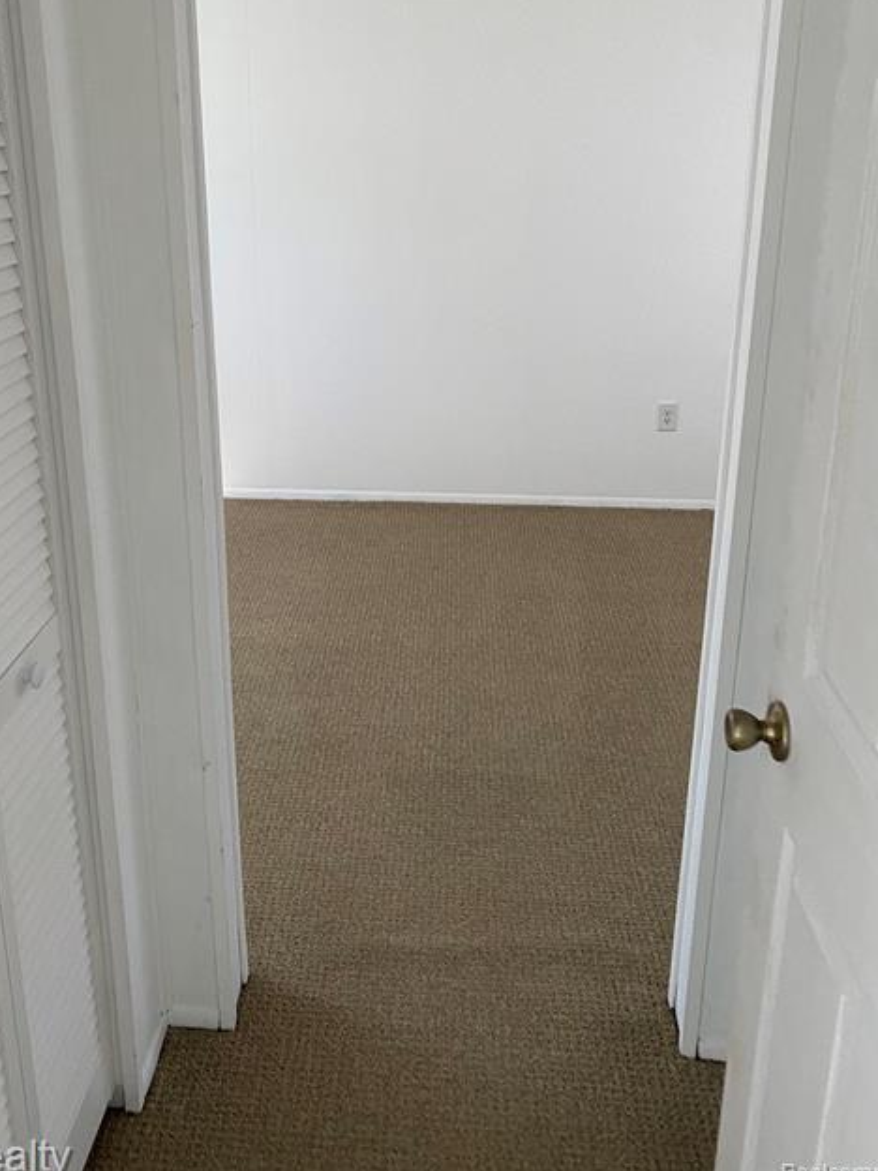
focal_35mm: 32
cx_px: 353
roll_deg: -0.2
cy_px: 469
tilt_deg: -14.4
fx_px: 1082
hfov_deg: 43.9
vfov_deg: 56.4
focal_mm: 4.25
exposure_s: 1/60
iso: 125
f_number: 1.8
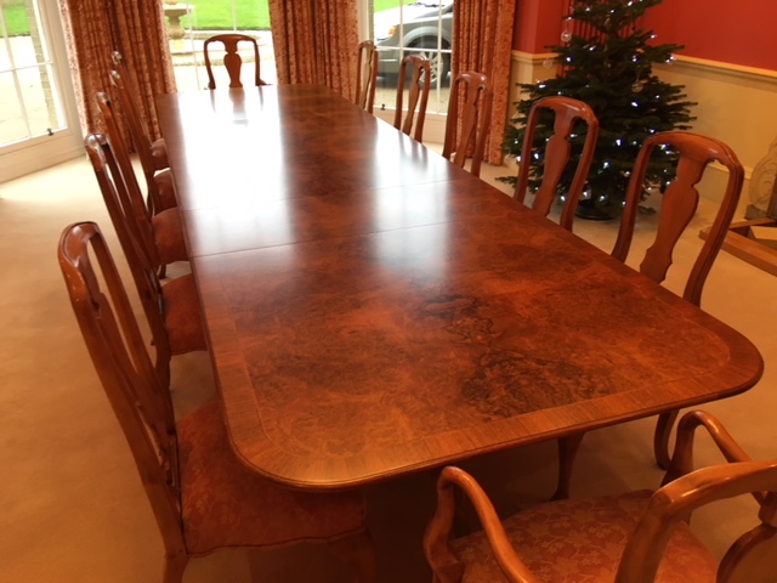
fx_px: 651
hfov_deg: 61.7
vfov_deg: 48.2
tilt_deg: -25.9
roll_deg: +0.6
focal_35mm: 29
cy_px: 292
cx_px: 388
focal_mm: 4.15
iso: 125
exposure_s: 1/33
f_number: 2.2
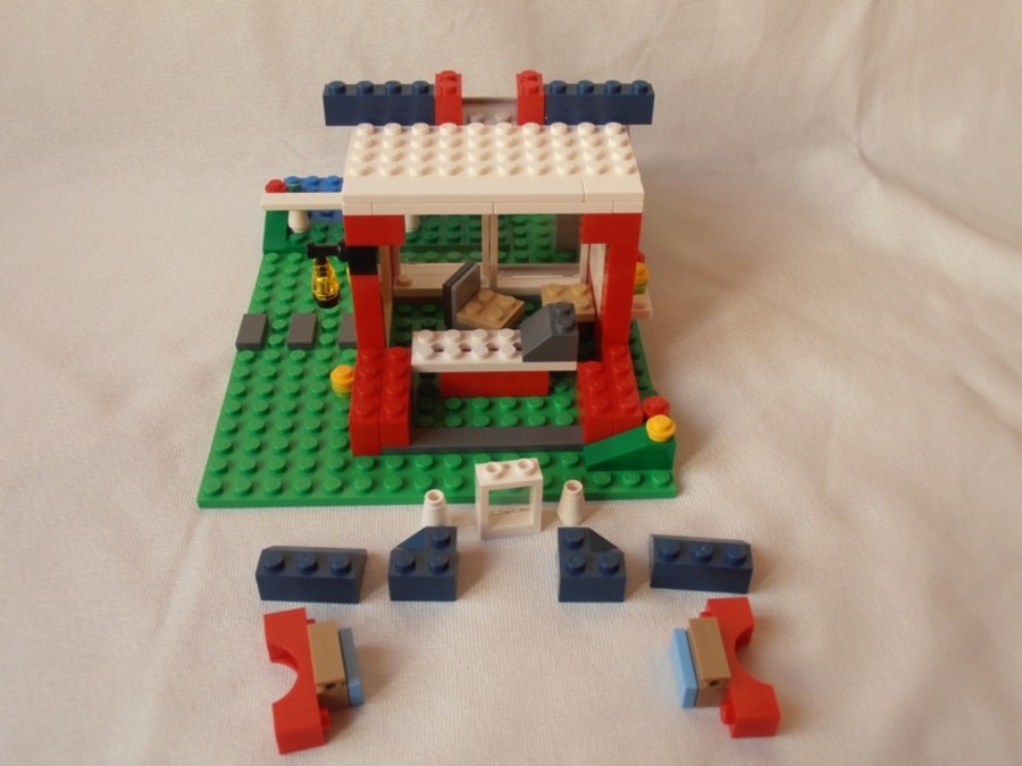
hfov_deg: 50.1
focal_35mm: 37
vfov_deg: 38.7
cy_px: 383
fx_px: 1092
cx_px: 511
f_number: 3.9
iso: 100
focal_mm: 6.61
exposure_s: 1/40
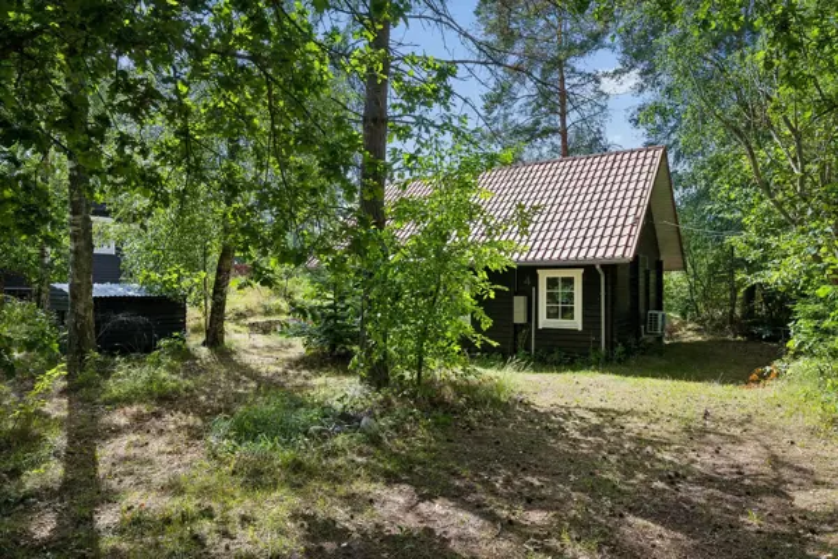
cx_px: 419
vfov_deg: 57.2
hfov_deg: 78.6
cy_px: 280
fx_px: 512
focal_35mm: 22
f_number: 8
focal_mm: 22
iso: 200
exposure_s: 1/250
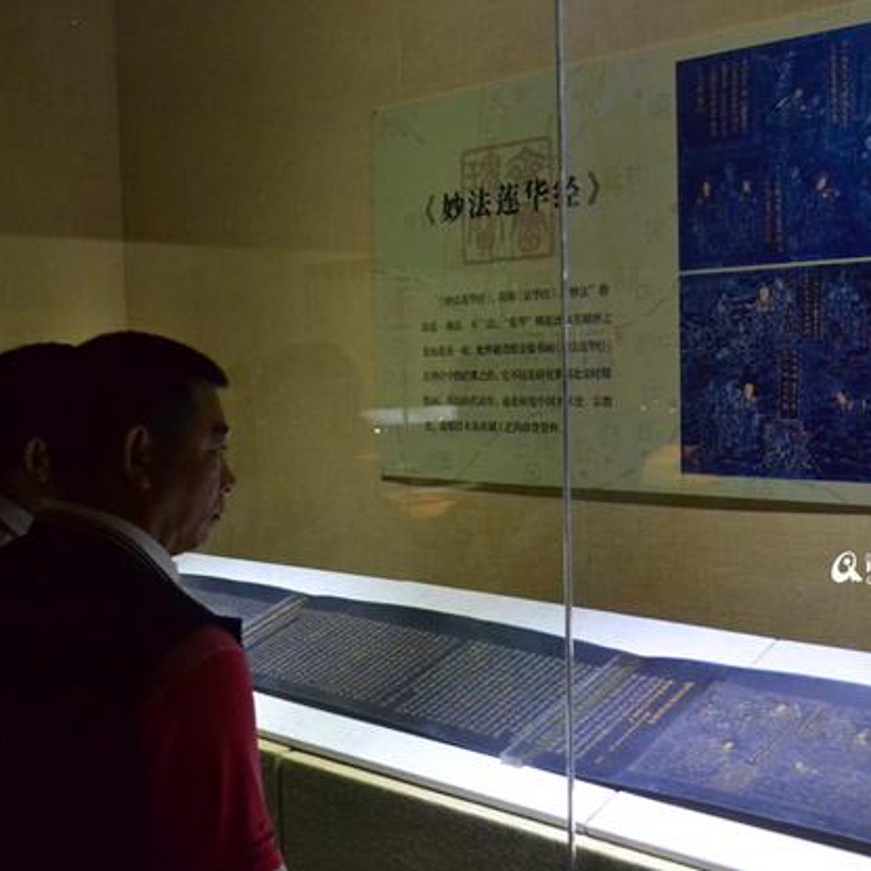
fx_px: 1338
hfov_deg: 36.1
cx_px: 421
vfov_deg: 36.1
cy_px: 427
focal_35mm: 47
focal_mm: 24
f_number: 4
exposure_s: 1/250
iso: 3200
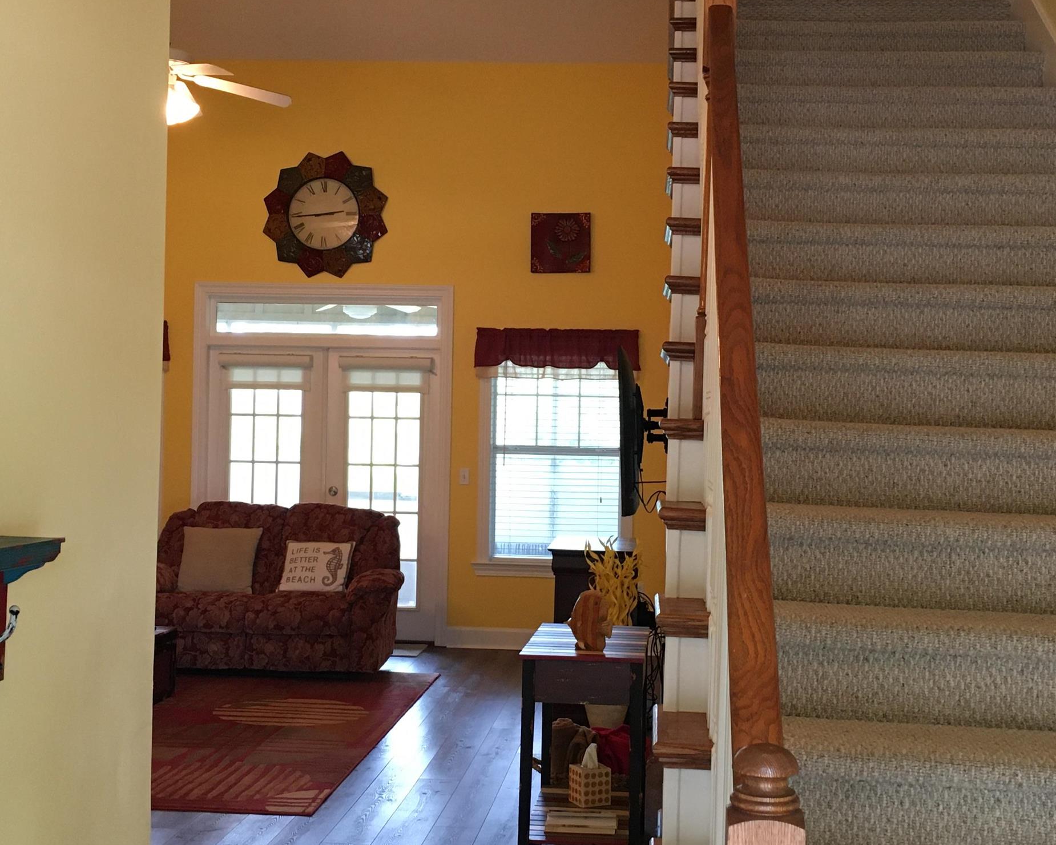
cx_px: 557
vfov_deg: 32.1
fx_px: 1469
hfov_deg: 39.5
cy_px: 406
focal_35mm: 47
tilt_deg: +1.8
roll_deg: -0.9
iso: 125
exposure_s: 1/30
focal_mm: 4.15
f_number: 2.2
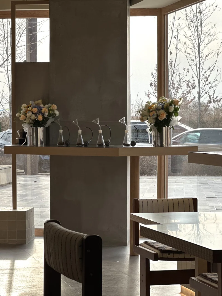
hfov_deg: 14.3
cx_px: 84
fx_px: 881
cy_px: 155
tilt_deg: -1.6
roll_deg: +0.2
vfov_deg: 19.1
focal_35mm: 103
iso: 25
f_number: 2.8
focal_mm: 9
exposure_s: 1/187
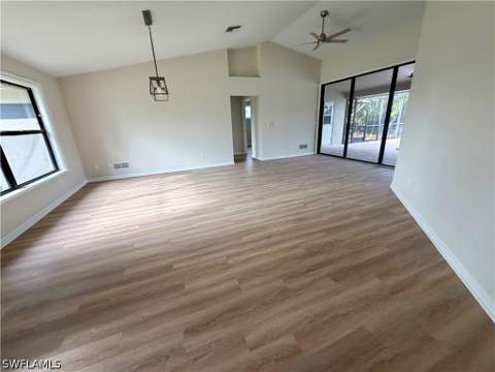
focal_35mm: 14
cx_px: 248
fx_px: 200
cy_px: 186
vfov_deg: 85.7
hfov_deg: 102.1
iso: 160
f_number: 2.2
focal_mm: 2.22
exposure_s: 1/121
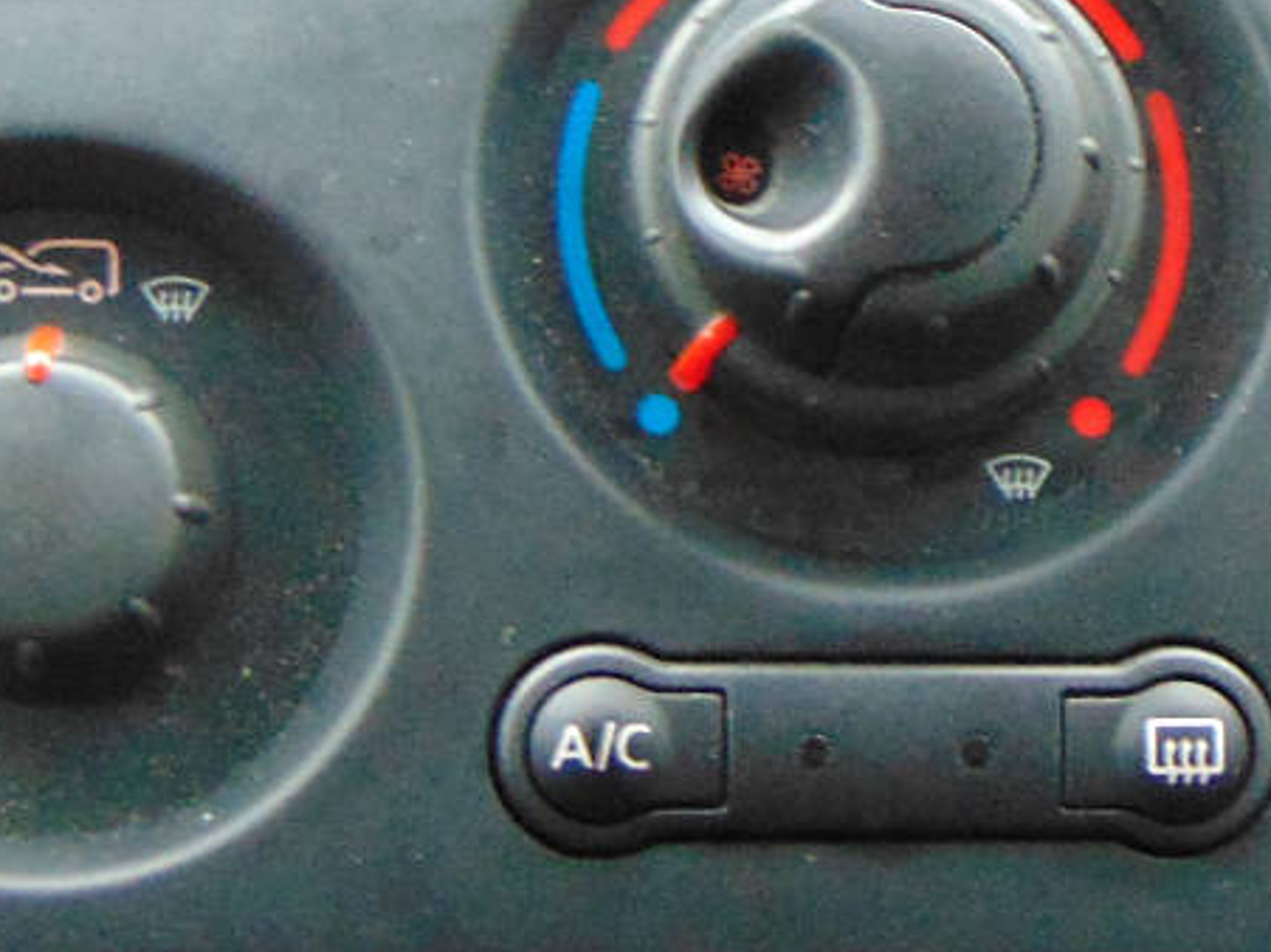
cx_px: 930
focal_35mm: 117
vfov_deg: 12.6
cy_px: 259
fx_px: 4295
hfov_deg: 16.8
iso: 160
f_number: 3.2
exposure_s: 1/30
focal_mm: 5.8
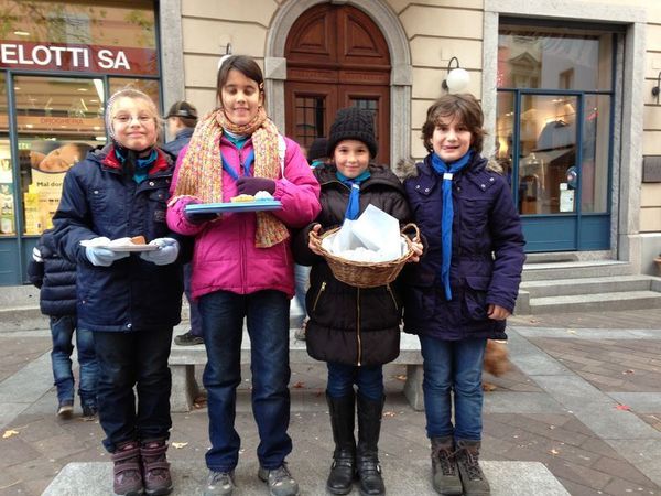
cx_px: 330
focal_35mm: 33
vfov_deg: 42.9
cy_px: 248
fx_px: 630
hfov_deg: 55.4
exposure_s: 1/20
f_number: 2.4
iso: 80
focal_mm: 4.12
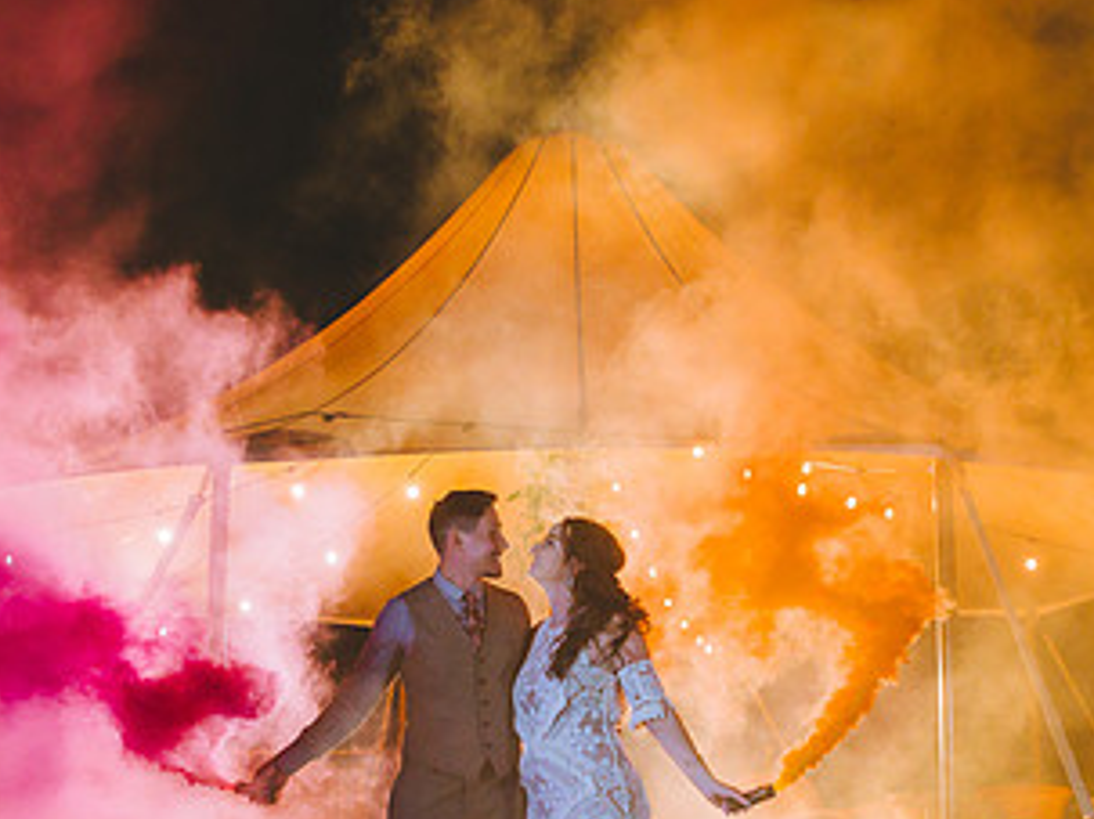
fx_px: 1801
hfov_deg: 33.8
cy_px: 639
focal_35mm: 57
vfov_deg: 25.3
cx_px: 498
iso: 2500
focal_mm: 31
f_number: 2.8
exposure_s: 1/50
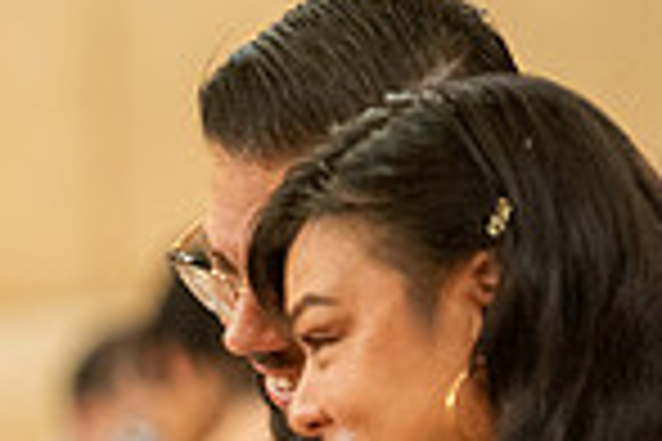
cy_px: 745
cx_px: -212
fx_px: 11216
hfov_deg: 3.4
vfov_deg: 2.2
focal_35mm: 610
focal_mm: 155
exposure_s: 1/80
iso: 2000
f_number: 2.8
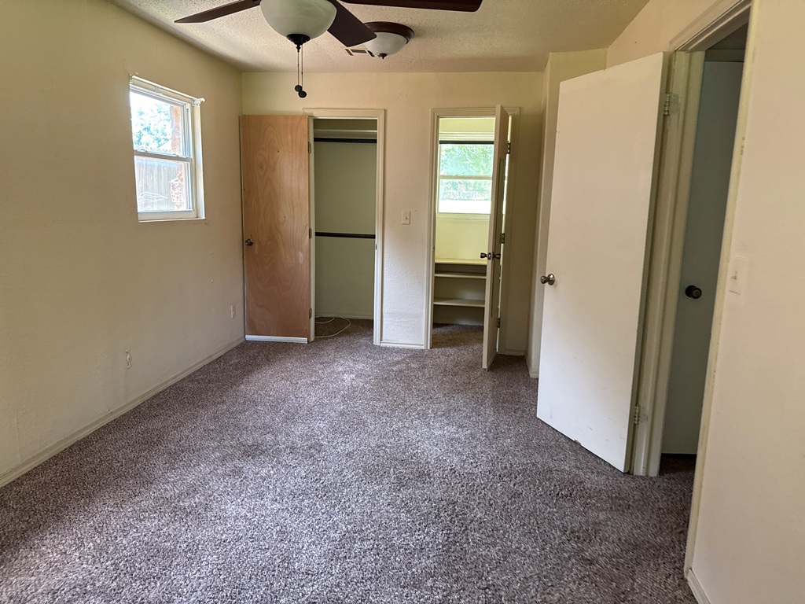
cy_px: 302
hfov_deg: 71.6
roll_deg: -3.5
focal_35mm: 24
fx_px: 558
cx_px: 402
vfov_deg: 56.8
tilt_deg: -7.2
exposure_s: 1/60
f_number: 1.78
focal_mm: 6.76
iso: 320
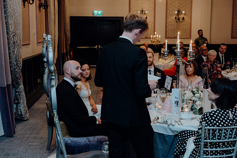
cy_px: 79
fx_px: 329
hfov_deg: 39.6
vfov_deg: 27.0
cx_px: 118
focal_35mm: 50
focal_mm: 50
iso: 2500
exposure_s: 1/160
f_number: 3.5
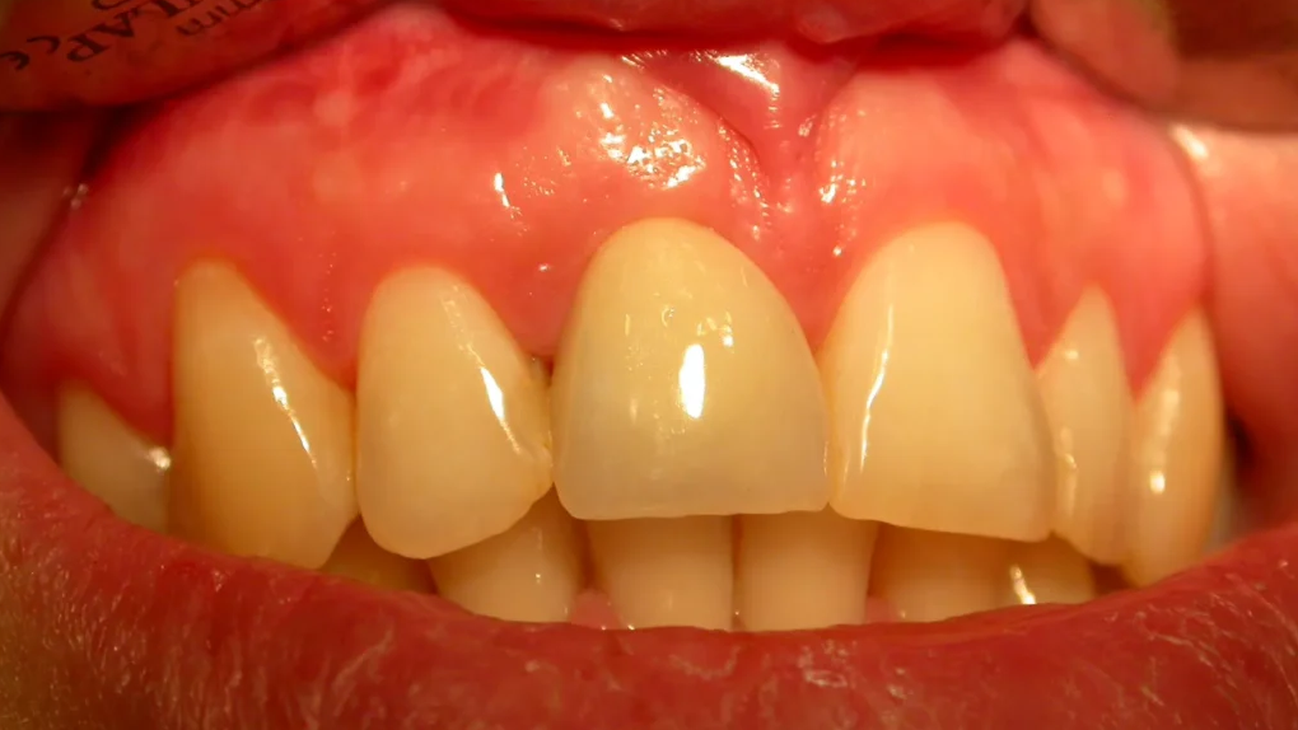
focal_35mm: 128
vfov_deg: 9.5
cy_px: 303
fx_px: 4406
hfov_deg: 16.8
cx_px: 648
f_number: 4.9
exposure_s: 1/135
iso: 100
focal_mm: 24.2
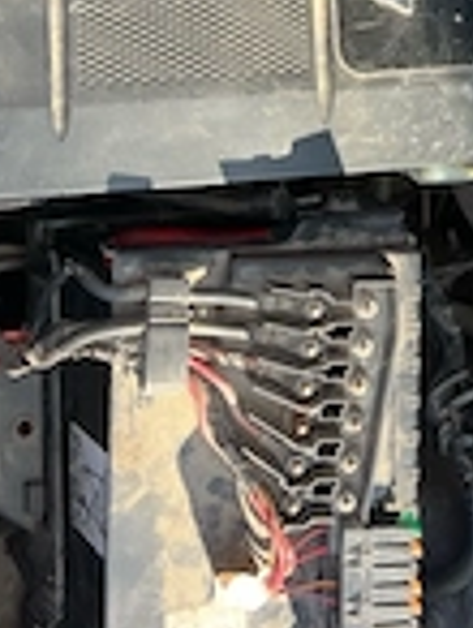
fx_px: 1290
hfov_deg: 20.8
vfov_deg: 24.5
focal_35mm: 71
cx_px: 232
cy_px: -151
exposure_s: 1/436
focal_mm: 5.7
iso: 50
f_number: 1.5
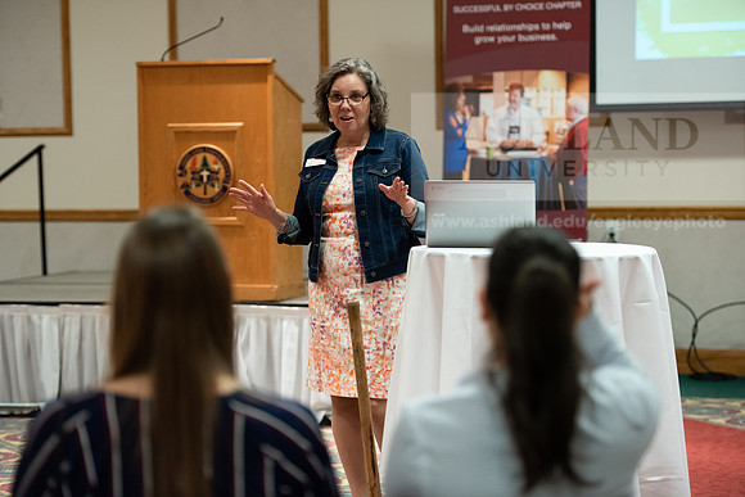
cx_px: 372
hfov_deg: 20.8
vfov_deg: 14.0
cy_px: 248
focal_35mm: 98
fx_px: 2028
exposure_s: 1/200
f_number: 2.8
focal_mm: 98
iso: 2000
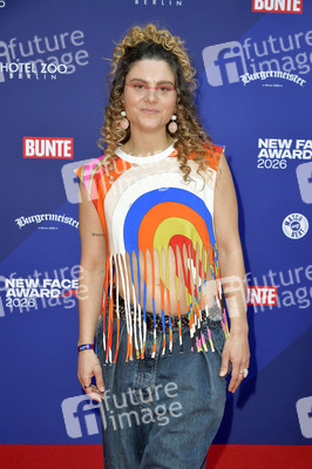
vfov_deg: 36.3
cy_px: 234
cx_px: 156
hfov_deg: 24.6
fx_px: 716
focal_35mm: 55
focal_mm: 55
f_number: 6.3
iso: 640
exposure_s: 1/200
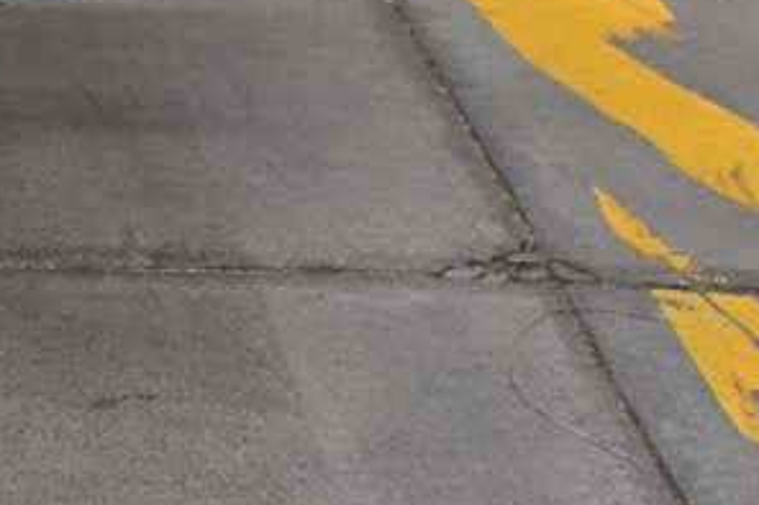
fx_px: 3143
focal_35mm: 149
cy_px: -504
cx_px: -821
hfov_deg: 12.1
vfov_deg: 8.7
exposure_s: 1/200
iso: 800
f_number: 4.2
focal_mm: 23
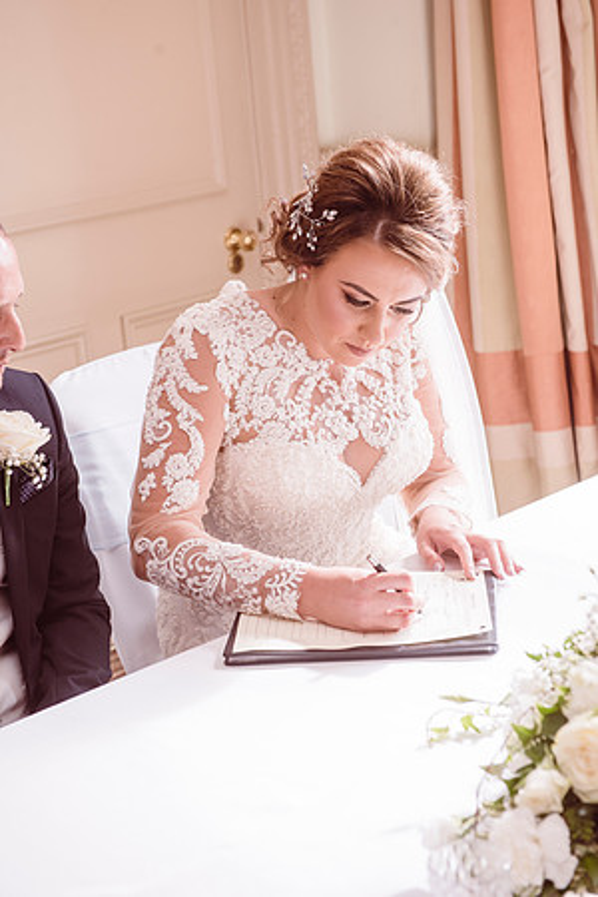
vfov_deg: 28.8
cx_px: 299
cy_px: 448
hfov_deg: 19.5
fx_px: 1744
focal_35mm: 70
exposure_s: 1/200
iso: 500
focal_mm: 70
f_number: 5.6
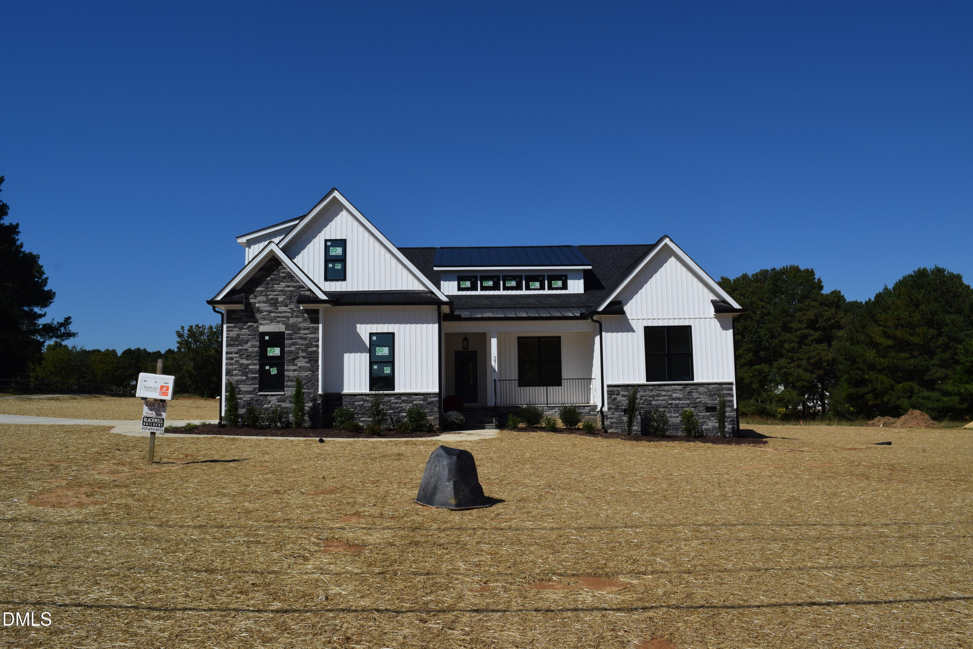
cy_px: 324
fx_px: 730
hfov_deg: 67.4
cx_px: 486
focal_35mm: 27
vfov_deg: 47.9
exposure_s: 1/500
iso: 200
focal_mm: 18
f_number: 11
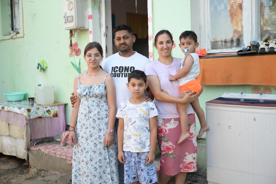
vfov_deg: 28.6
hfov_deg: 41.9
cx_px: 139
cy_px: 94
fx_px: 360
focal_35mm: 47
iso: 5000
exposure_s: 1/8000
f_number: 2.8
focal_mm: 46
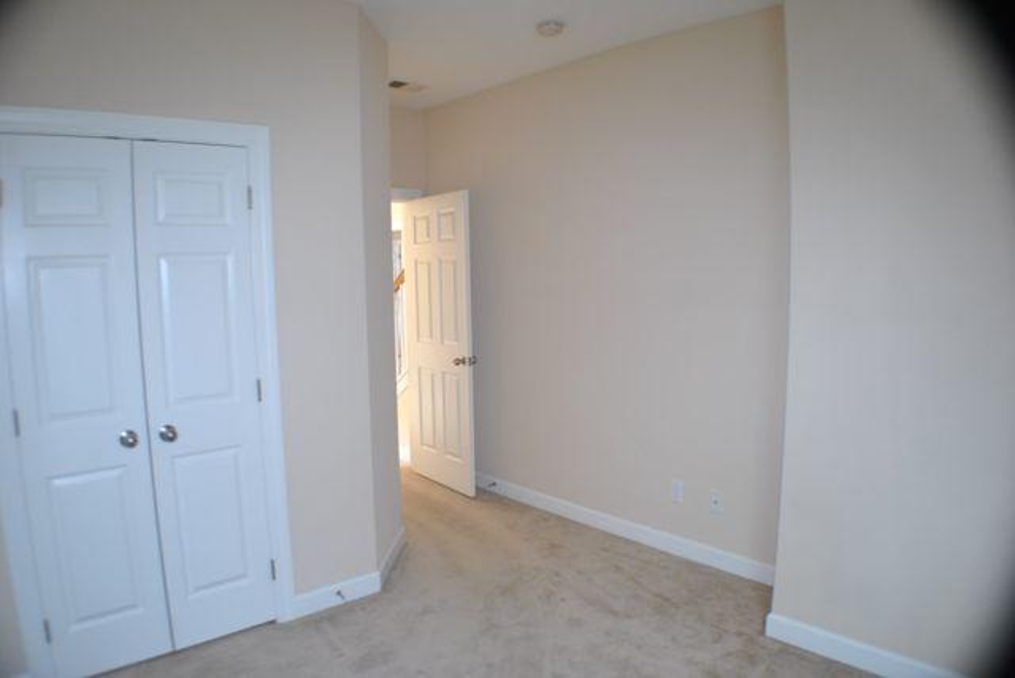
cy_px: 339
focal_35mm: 30
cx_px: 508
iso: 400
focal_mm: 20
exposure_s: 1/10
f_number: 3.8
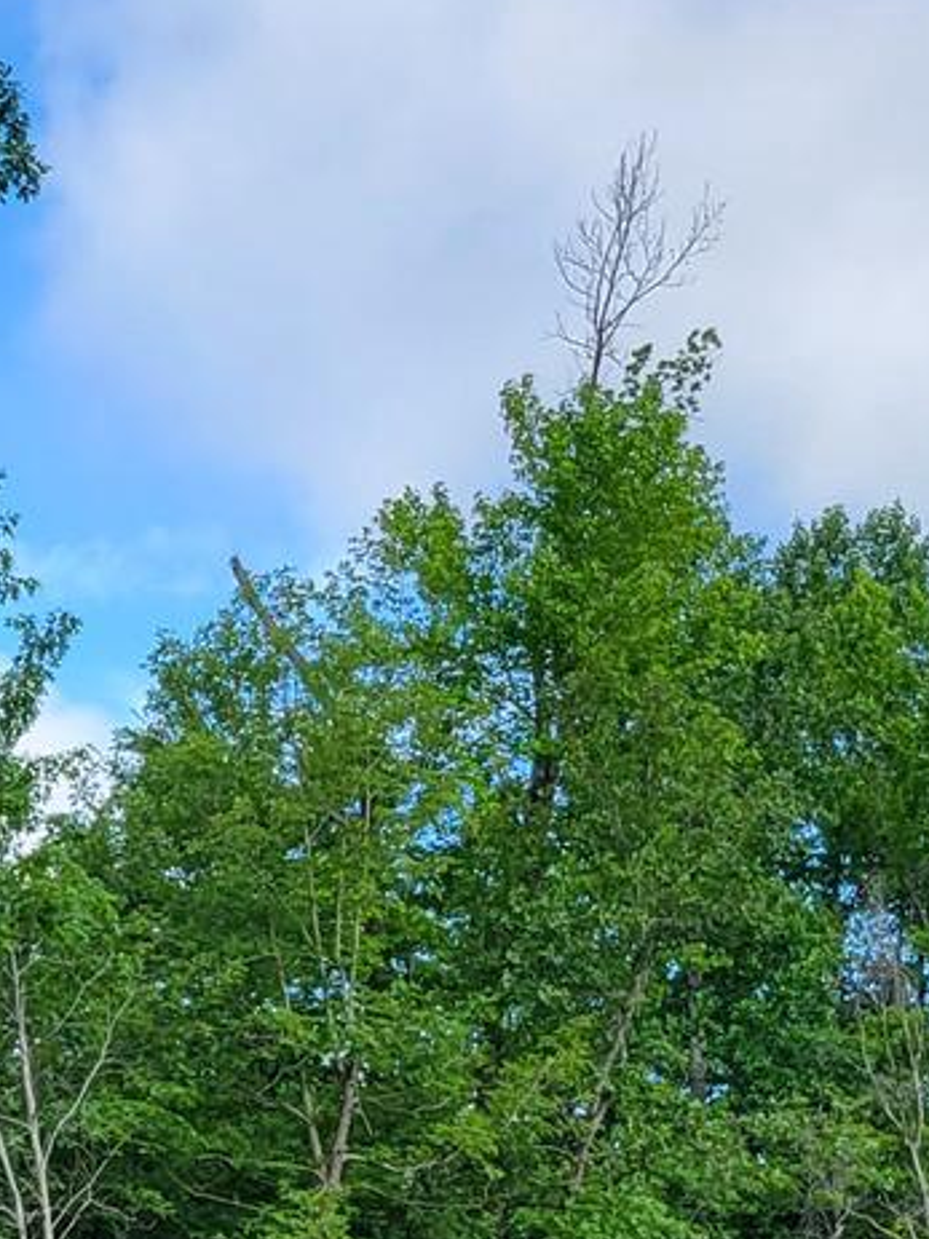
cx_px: -452
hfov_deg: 12.3
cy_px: 1426
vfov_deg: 16.5
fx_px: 4117
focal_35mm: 115
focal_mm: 5.4
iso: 40
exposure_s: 1/876
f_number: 1.8
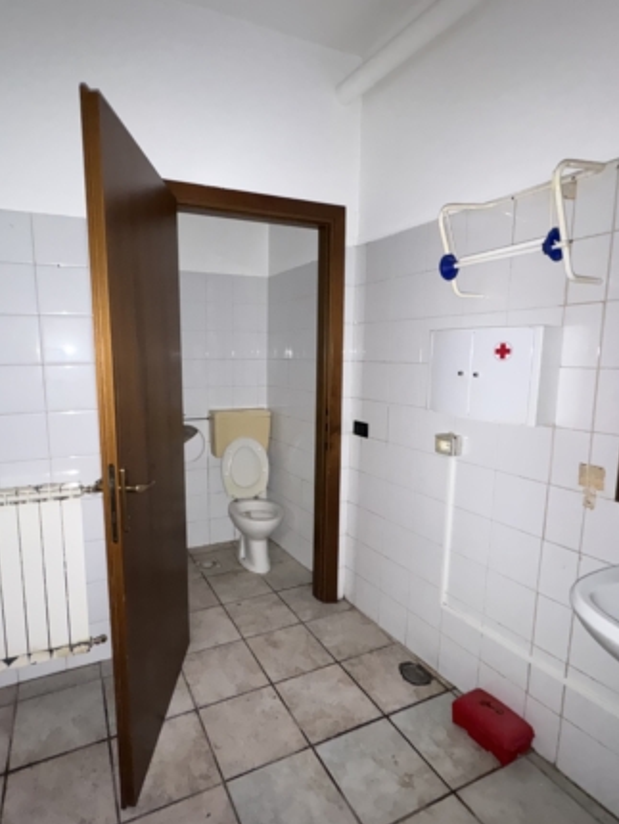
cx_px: 261
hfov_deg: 68.3
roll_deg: -0.1
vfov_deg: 84.6
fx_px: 453
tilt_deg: -7.8
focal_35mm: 19
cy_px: 418
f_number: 2.2
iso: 800
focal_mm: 2.22
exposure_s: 1/16
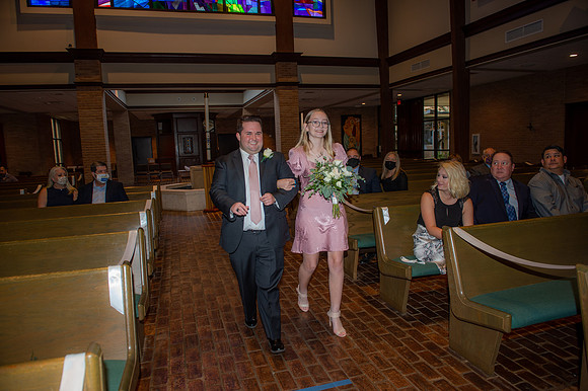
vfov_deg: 53.1
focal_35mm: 24
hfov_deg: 73.8
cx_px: 294
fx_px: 392
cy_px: 196
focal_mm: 24
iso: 640
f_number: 5
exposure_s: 1/100
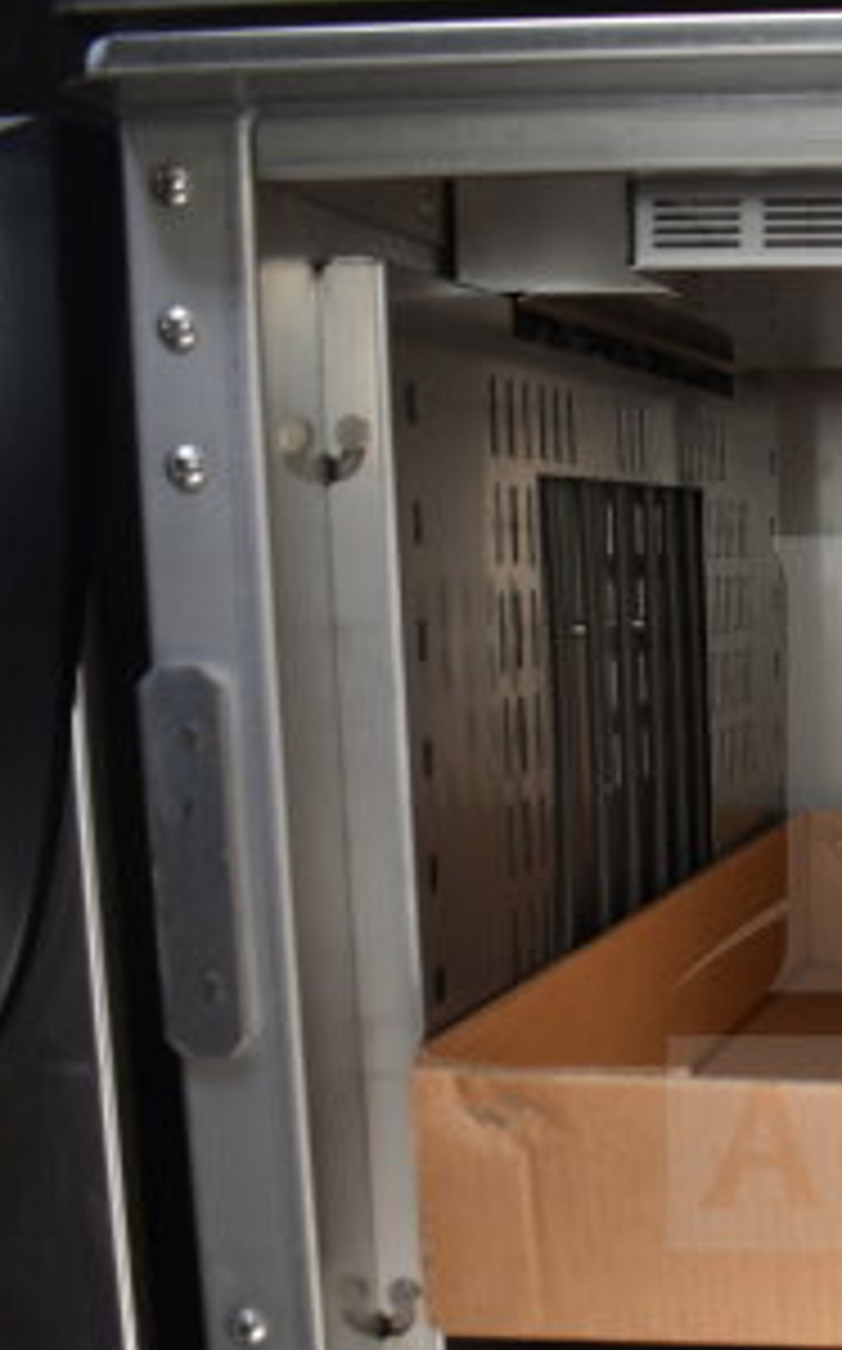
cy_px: 893
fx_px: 2060
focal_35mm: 56
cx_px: 1171
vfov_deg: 36.0
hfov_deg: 20.5
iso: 100
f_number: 3.5
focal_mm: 18
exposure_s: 1/40
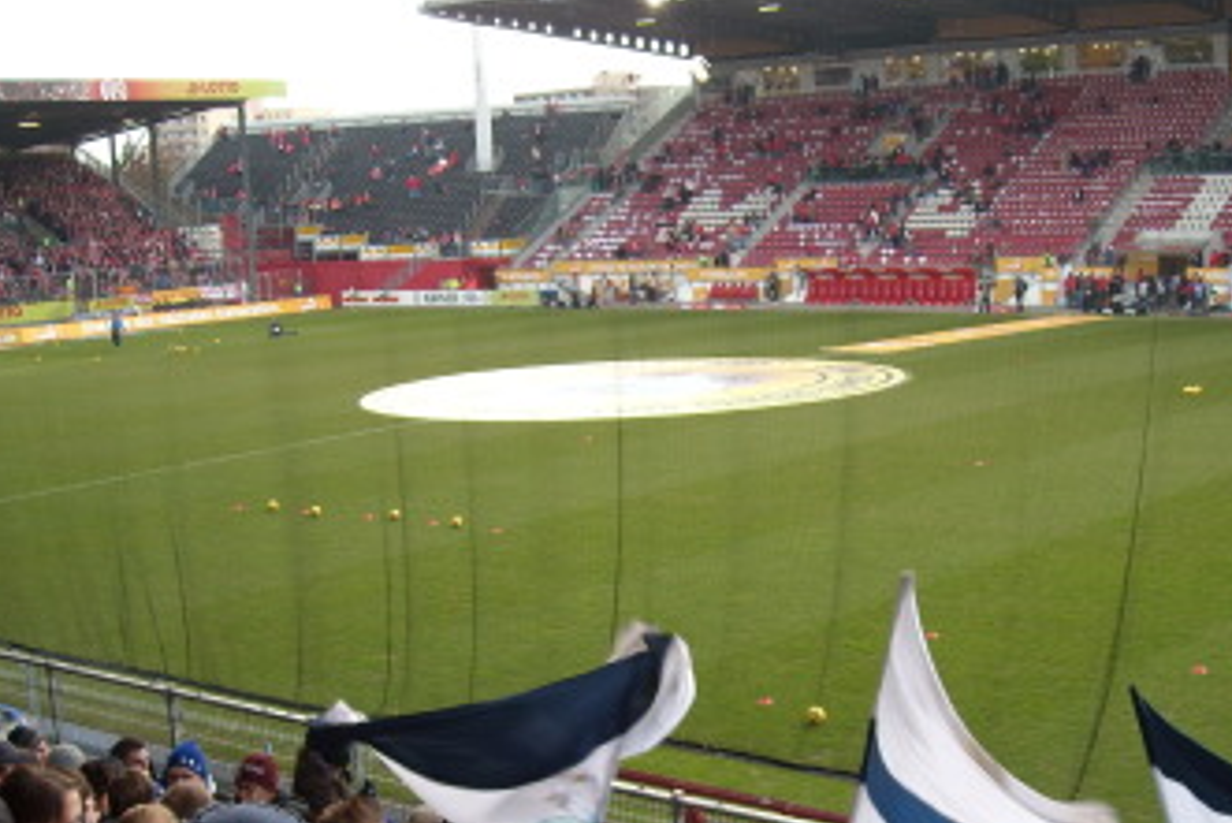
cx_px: 674
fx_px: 1883
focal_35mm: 55
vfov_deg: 24.3
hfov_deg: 36.2
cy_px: 627
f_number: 2.8
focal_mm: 5.7
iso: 64
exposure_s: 1/91
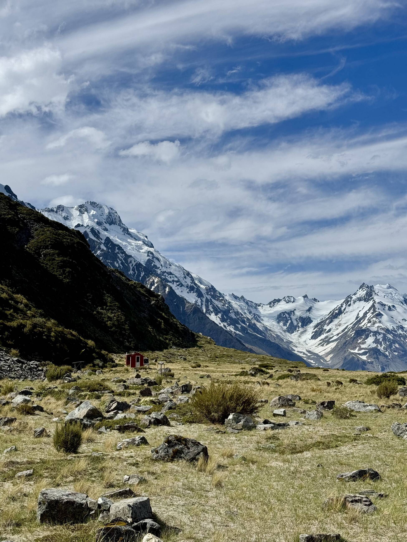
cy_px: 271
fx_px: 752
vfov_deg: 39.7
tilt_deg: +9.8
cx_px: 204
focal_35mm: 48
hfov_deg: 30.3
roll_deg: +0.5
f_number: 1.78
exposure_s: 1/10526
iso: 64
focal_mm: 6.76
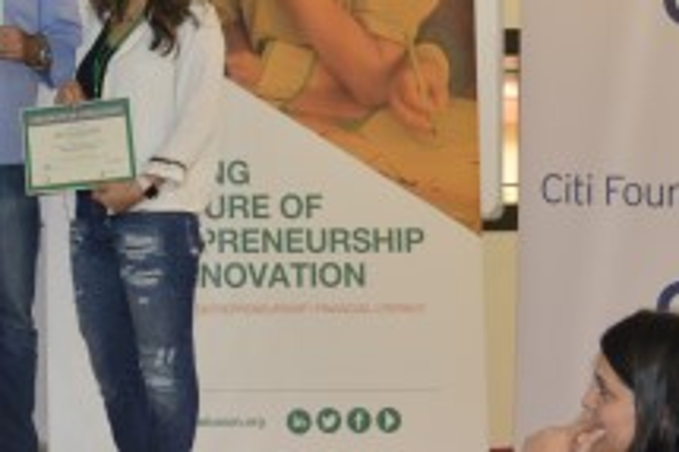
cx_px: -199
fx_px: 2180
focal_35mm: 116
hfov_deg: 16.7
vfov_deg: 11.8
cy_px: 152
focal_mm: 23
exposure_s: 1/60
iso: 450
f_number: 3.8
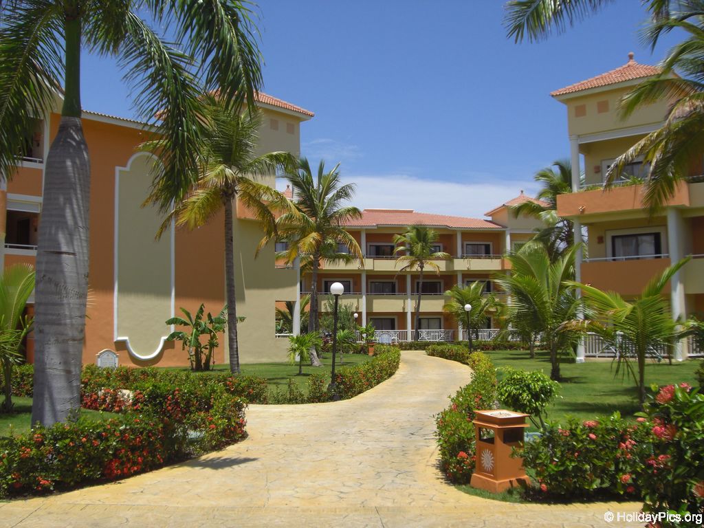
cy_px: 264
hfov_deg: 49.0
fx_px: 773
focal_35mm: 38
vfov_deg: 37.7
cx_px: 352
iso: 64
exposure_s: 1/200
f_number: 8
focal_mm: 6.2
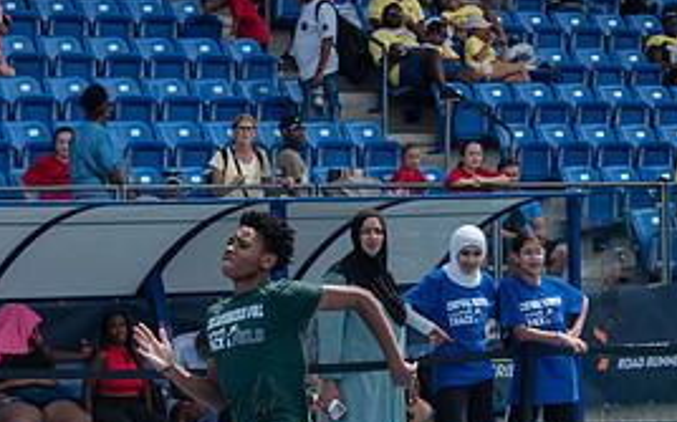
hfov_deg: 10.3
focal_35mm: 204
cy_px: 459
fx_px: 3761
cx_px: 375
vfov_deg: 6.4
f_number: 5
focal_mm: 80
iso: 160
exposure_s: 1/1000
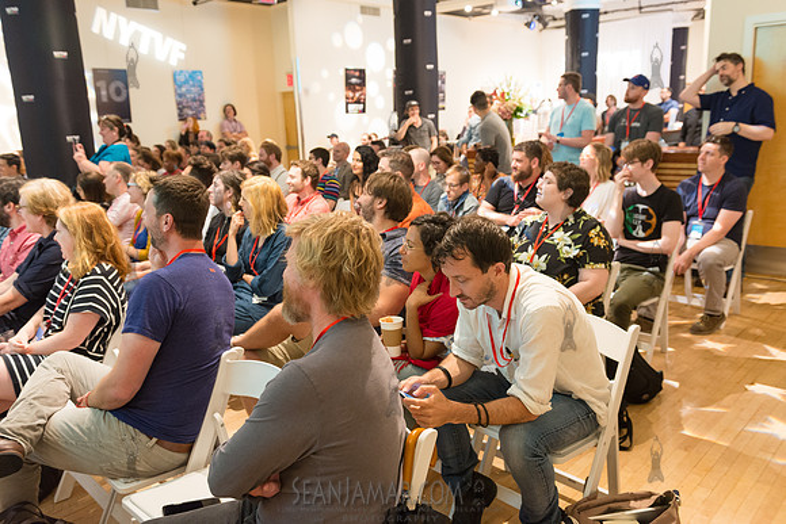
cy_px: 262
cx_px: 393
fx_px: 633
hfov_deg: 63.6
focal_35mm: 29
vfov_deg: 45.0
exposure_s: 1/40
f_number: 4
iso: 2500
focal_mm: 29
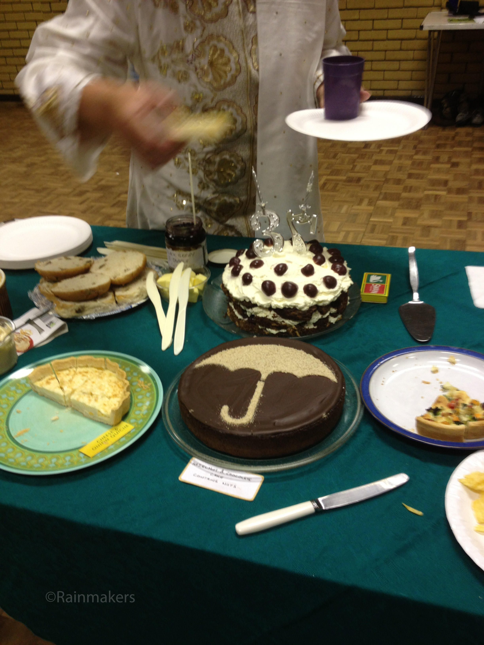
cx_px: 242
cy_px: 322
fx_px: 652
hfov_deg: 40.7
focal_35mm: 35
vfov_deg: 52.6
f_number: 2.4
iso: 80
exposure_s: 1/20
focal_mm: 4.28
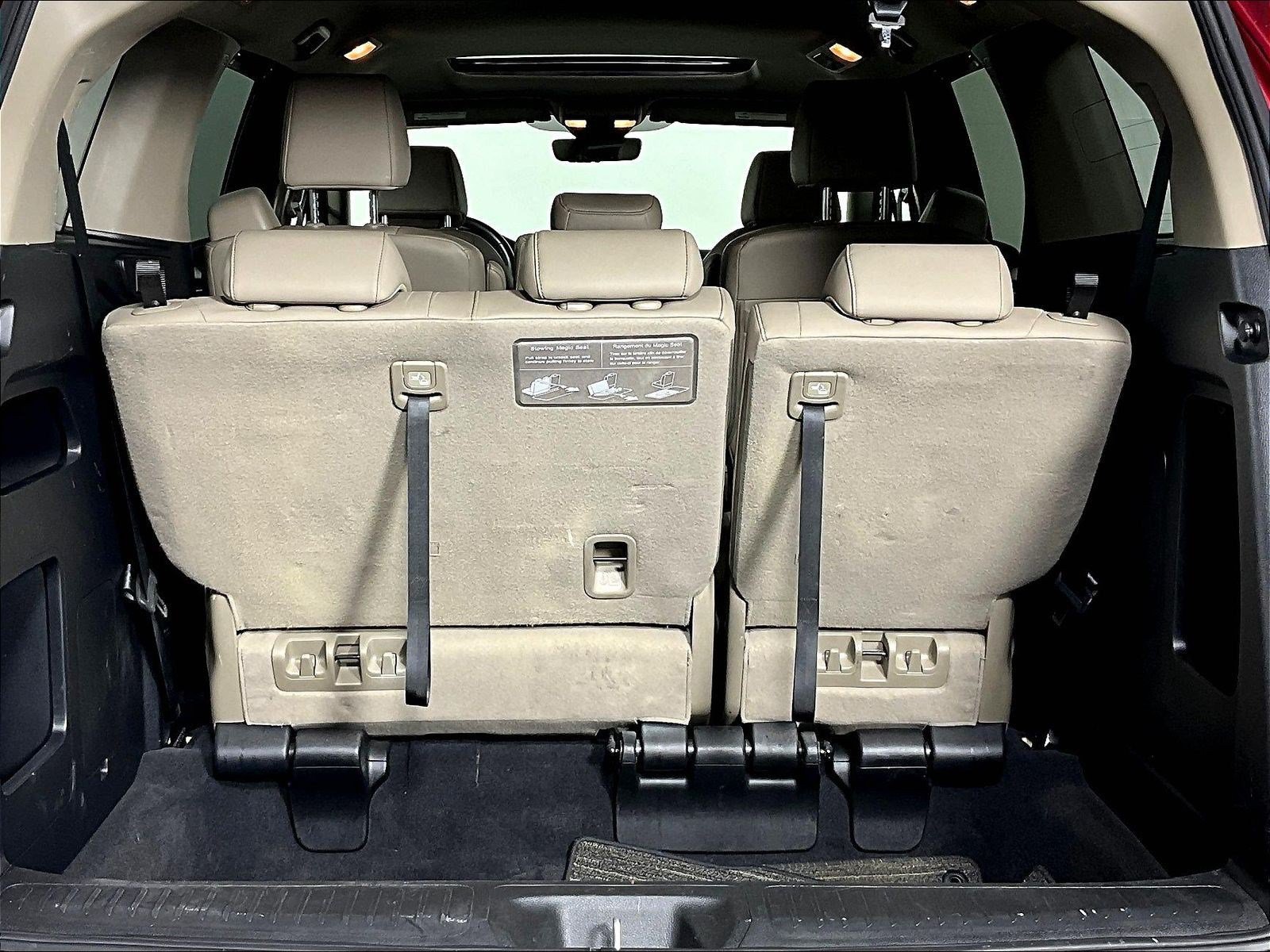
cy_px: 476
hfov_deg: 61.7
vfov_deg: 48.2
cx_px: 635
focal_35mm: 29
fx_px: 1064
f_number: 1.8
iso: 64
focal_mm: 3
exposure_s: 1/84
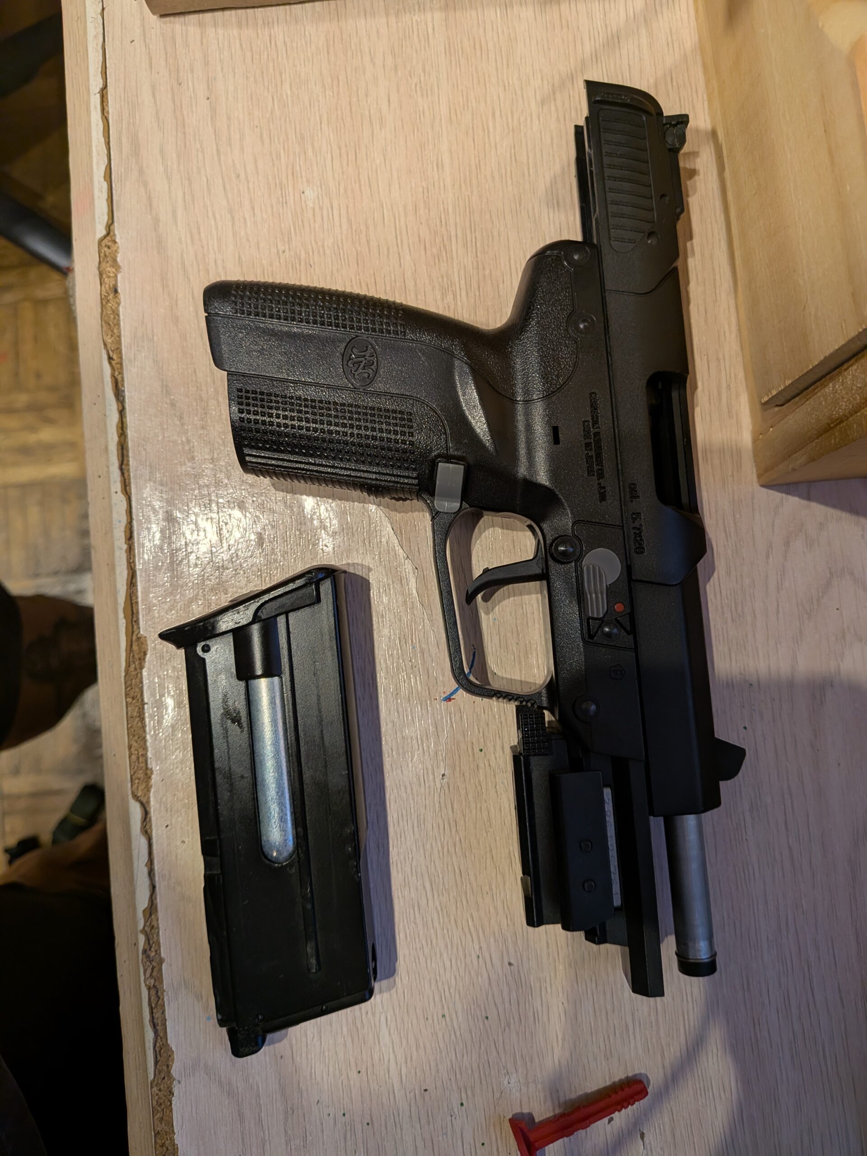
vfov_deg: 71.6
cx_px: 434
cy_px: 578
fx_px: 801
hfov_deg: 56.8
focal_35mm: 24
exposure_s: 1/50
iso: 36
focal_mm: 4.53
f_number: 1.7
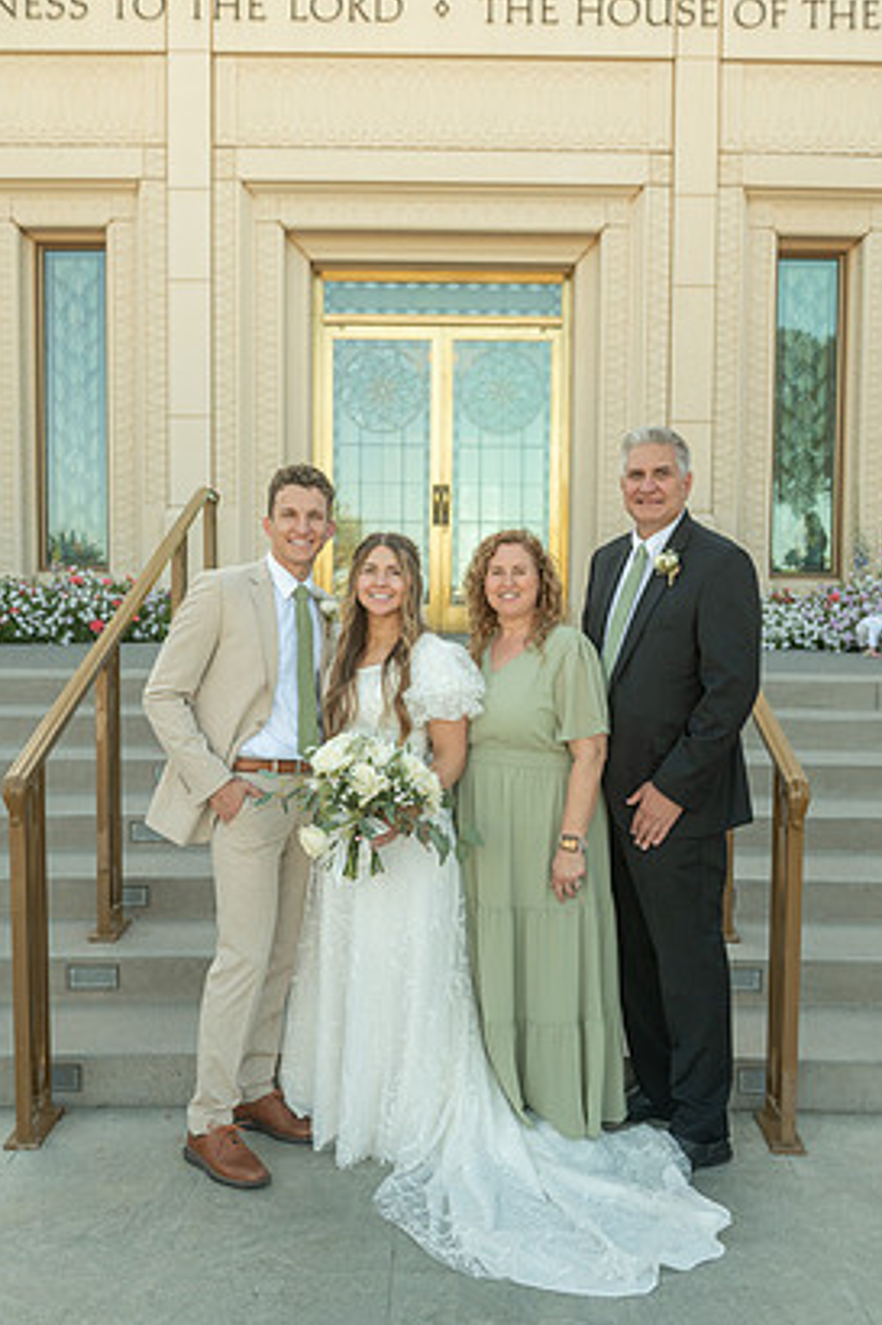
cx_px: 477
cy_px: 688
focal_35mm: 34
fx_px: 1250
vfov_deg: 55.8
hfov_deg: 38.8
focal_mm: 31
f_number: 5
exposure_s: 1/1000
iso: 1000
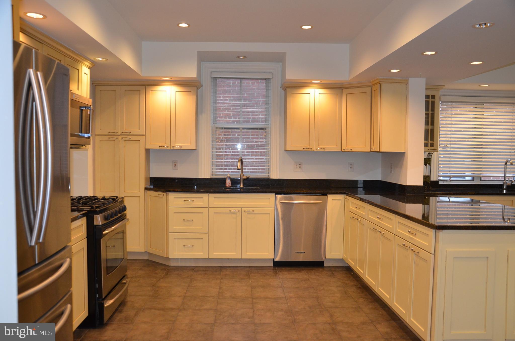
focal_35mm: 32
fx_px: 450
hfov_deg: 59.6
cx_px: 258
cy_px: 170
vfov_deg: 41.5
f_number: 3.8
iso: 800
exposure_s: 1/60
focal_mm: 21
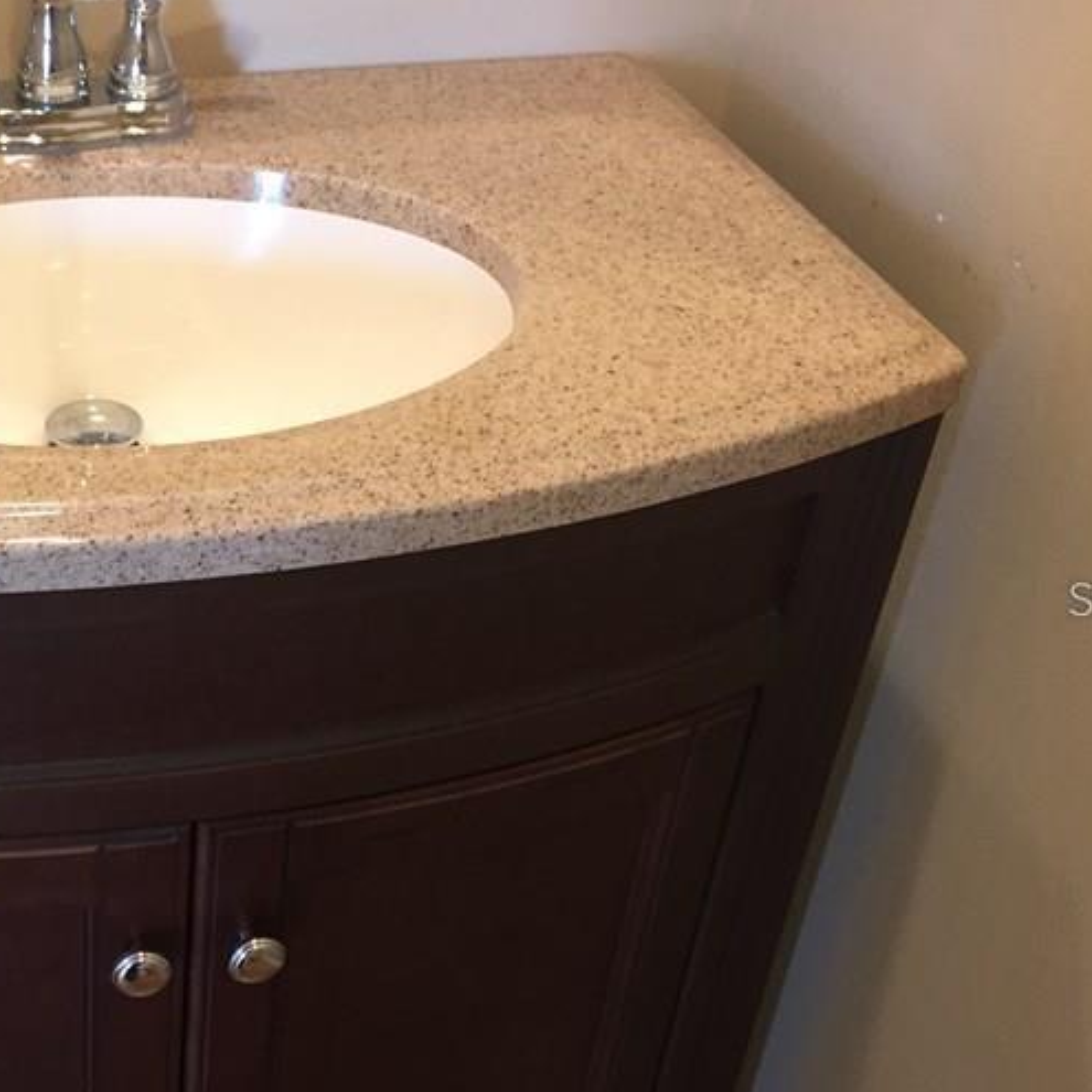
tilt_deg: -36.9
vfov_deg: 32.2
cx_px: 148
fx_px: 1892
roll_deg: -1.9
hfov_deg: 31.0
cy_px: 598
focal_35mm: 53
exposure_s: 1/30
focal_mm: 4.15
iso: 125
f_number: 2.2
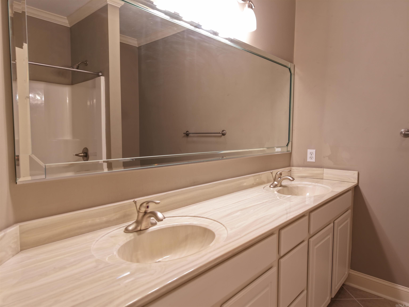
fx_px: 284
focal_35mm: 24
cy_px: 154
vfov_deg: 56.8
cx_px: 204
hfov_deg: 71.6
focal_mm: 8.67
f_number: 1.8
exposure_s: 1/20
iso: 120
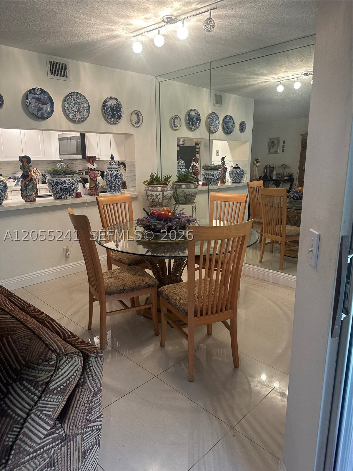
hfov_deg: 56.8
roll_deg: -0.2
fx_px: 326
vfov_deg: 71.6
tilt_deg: -12.4
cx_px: 176
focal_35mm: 24
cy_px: 236
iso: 200
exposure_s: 1/60
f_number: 1.78
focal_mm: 6.86
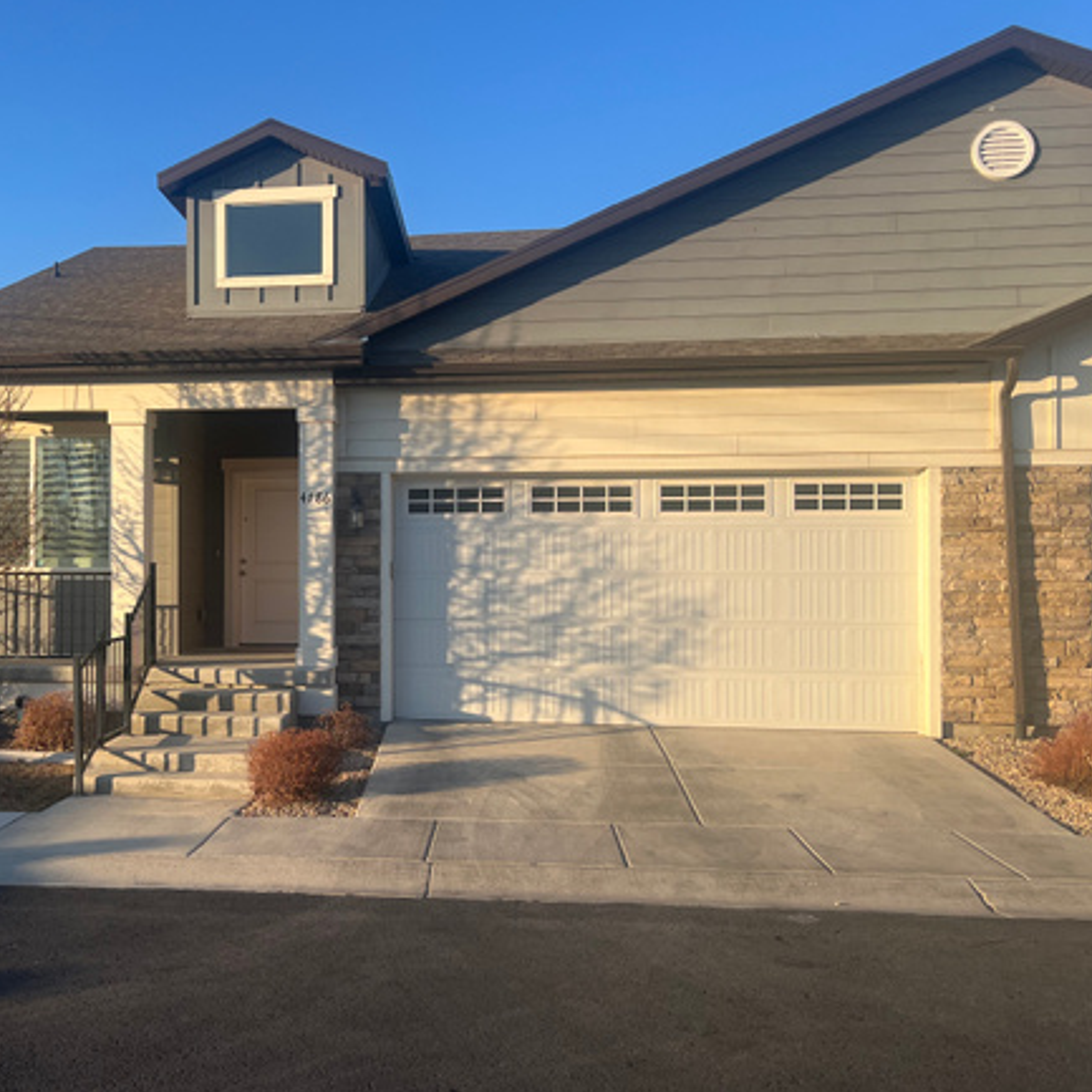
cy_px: 550
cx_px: 295
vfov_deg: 48.5
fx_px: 1213
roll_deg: -0.7
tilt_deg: -0.8
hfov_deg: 47.0
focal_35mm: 34
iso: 50
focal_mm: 5.7
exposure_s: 1/1934
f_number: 1.5
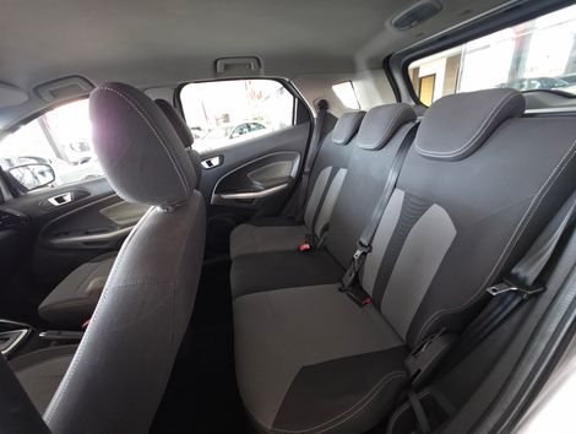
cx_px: 288
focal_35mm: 13
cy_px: 217
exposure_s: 1/9.99
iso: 200
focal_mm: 2.2
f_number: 1.9
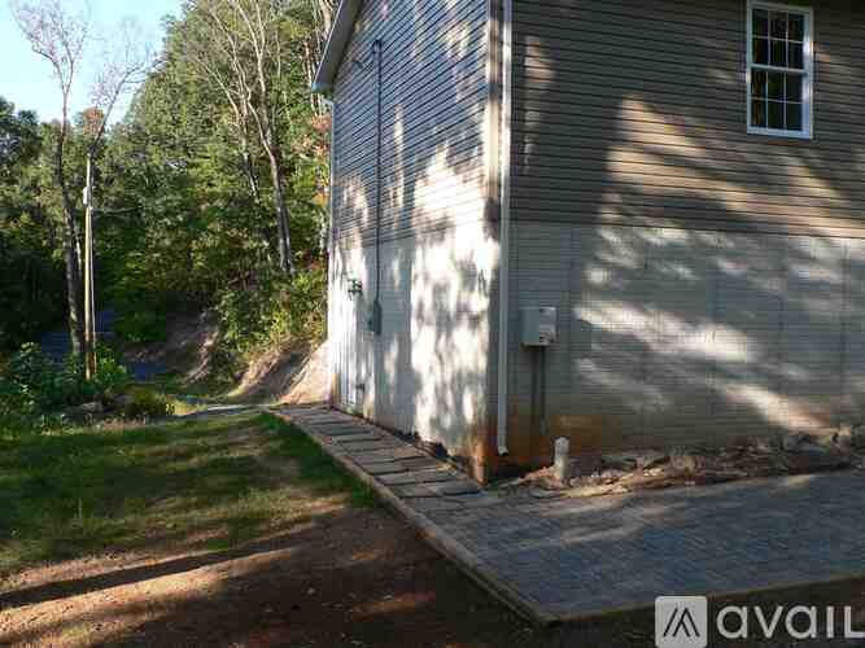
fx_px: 899
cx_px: 432
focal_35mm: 36
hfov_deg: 51.4
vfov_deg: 39.6
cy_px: 324
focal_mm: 6
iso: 80
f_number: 4
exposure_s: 1/125
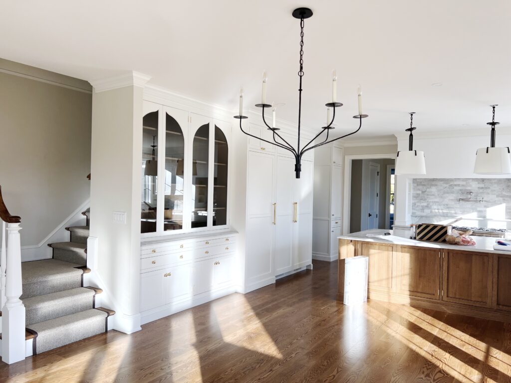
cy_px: 192
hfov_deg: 67.3
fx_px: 384
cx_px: 256
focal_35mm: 26
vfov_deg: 53.1
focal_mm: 5.7
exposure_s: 1/304
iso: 50
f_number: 1.5
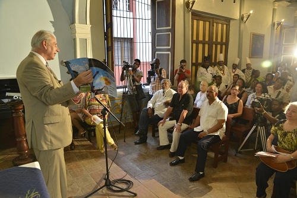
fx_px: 198
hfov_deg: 73.8
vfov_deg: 53.1
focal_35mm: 24
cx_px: 148
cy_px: 99
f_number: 5
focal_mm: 24
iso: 640
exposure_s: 1/30
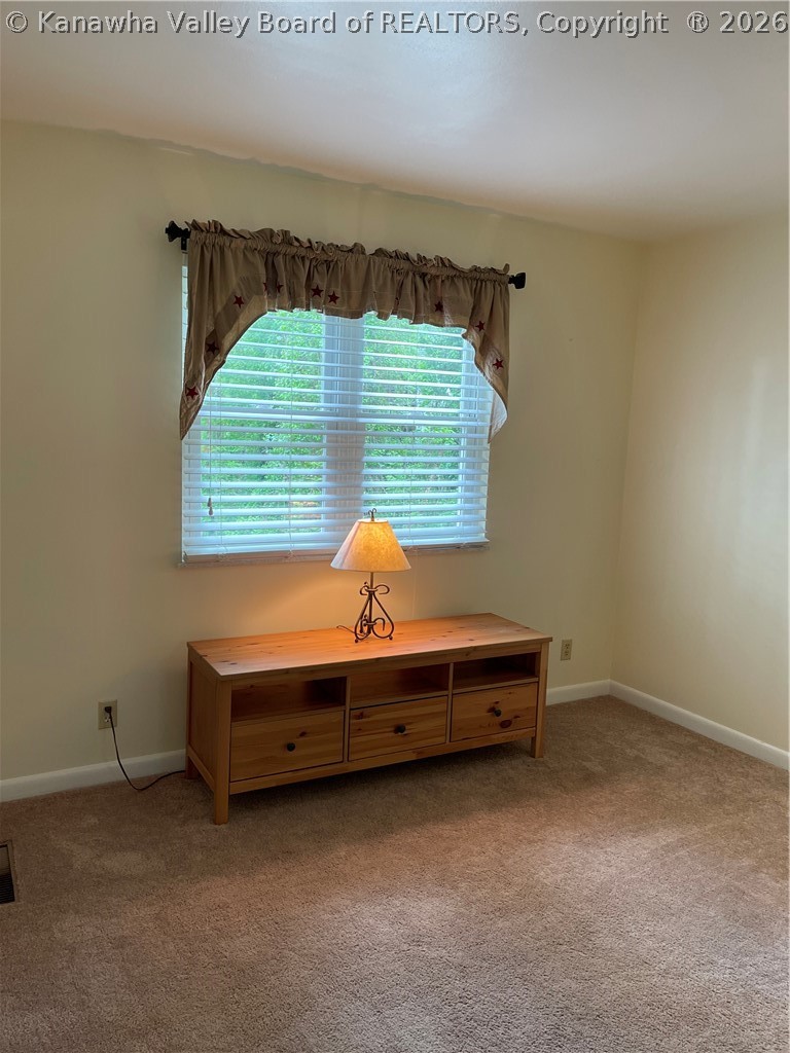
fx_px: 791
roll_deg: -3.2
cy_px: 526
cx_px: 395
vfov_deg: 67.3
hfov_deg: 53.1
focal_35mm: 26
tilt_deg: -5.7
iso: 100
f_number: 1.6
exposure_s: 1/120
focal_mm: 5.1
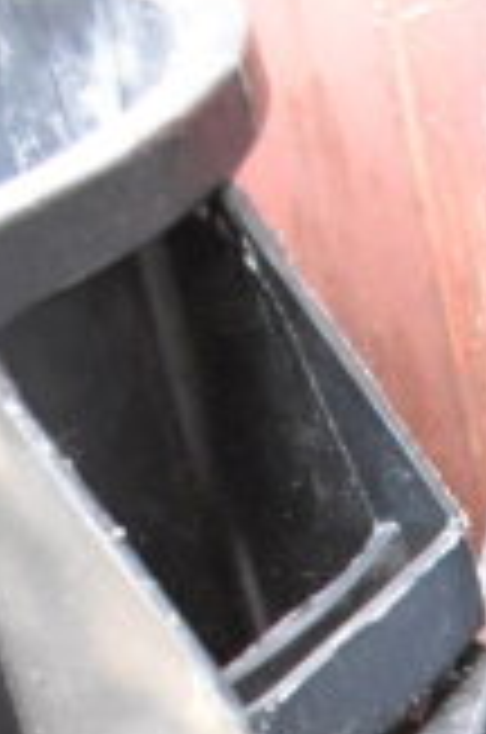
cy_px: 1533
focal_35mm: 152
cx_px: 1314
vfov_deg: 11.9
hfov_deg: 8.0
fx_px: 3091
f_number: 5.6
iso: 6400
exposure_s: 1/125
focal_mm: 18
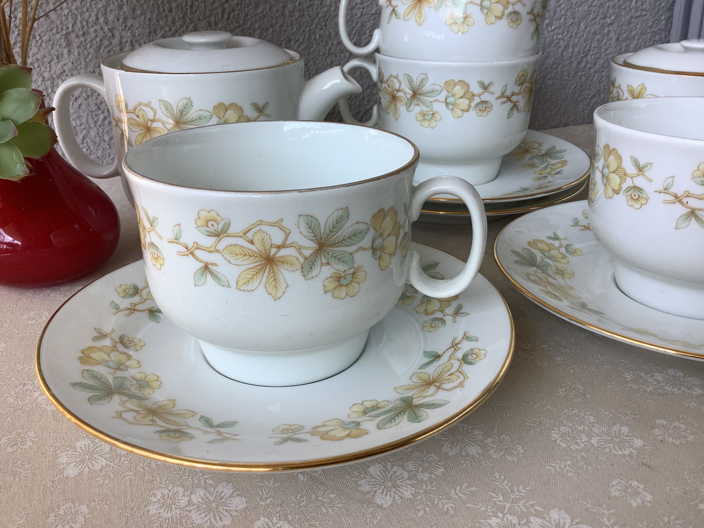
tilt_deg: -22.8
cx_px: 352
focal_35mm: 31
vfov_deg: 45.4
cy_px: 264
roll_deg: +2.1
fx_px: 630
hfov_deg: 58.4
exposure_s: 1/180
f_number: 2.4
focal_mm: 3.3
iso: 25
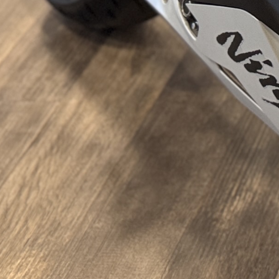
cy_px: -89
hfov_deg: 11.1
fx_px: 1295
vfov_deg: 11.9
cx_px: 566
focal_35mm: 142
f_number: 1.78
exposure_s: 1/120
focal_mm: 6.76
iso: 250
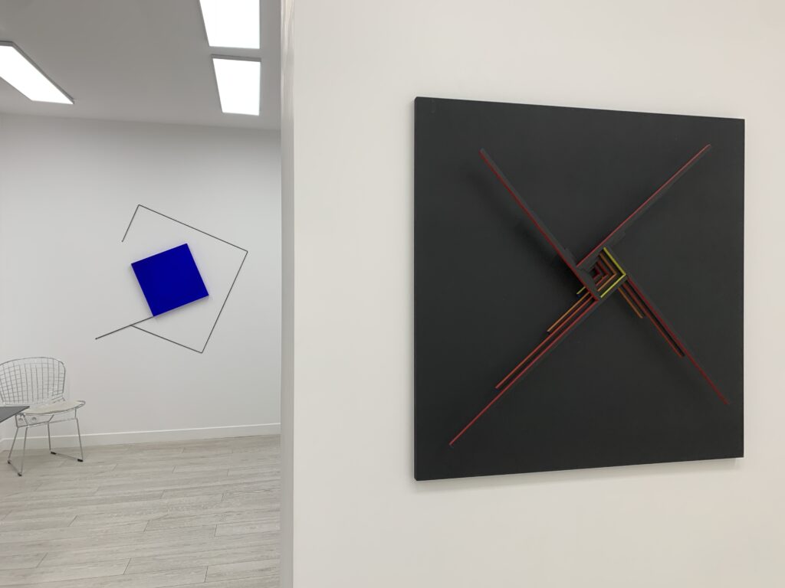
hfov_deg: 67.3
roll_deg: -0.3
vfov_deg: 53.1
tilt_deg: -0.3
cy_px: 294
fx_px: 590
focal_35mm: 26
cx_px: 392
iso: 64
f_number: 1.8
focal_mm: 4.25
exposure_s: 1/98
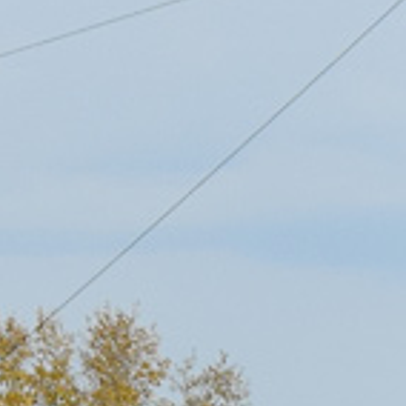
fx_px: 7863
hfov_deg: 3.0
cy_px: 1104
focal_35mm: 593
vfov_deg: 2.9
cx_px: 157
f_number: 10
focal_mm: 55
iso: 200
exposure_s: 1/400
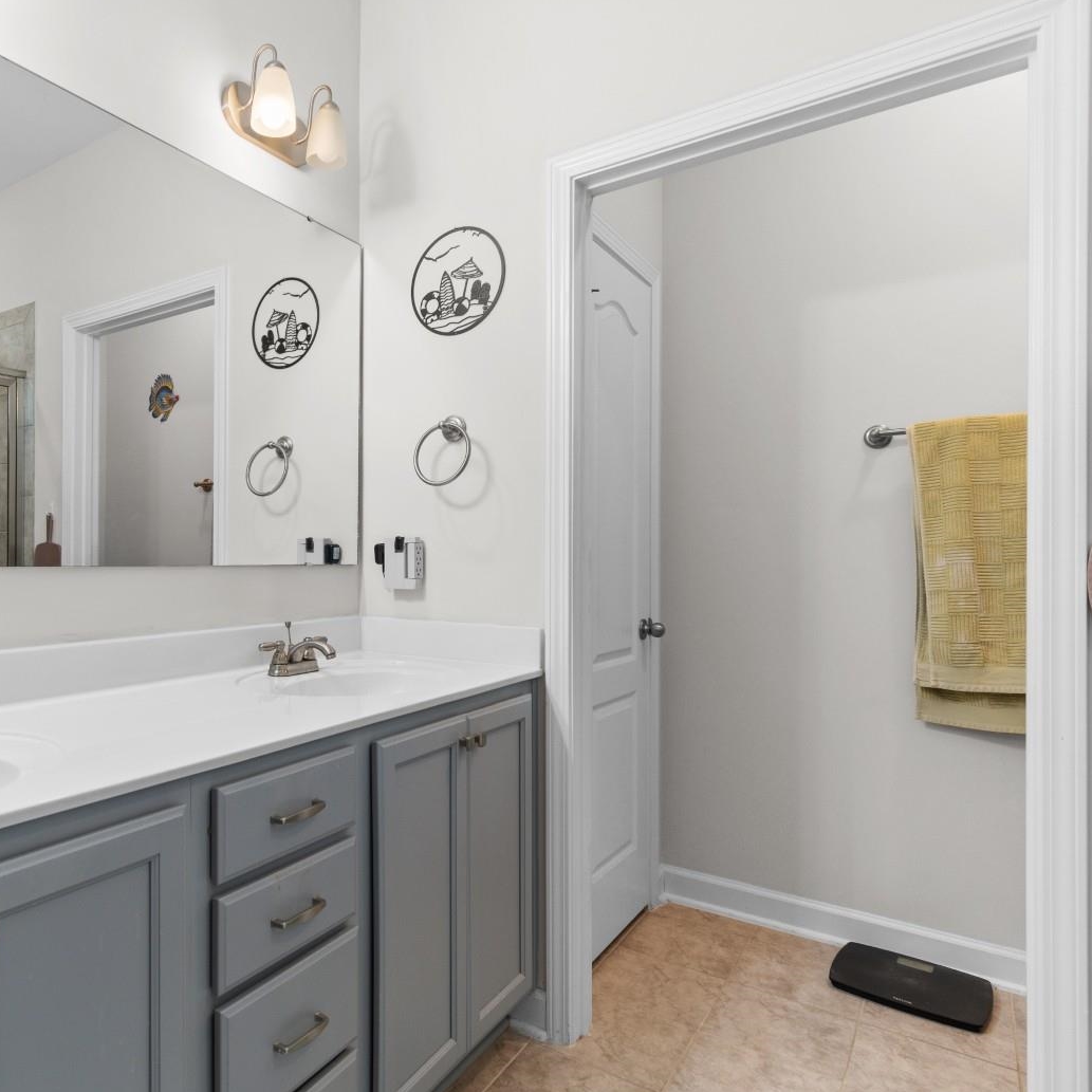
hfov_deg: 71.5
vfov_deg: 74.8
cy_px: 558
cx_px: 325
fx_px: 714
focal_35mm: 20
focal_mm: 10
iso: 100
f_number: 4.5
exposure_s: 1/5
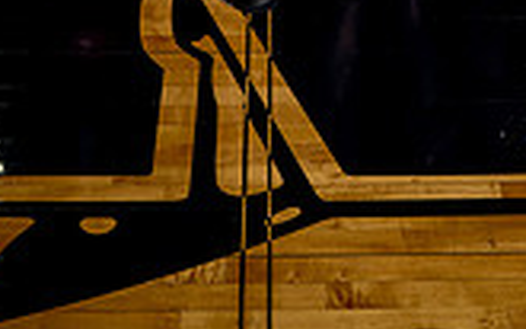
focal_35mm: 97
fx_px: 1390
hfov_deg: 21.4
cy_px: -374
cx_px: 303
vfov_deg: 11.8
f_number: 6.3
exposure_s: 1/250
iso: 64
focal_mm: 35
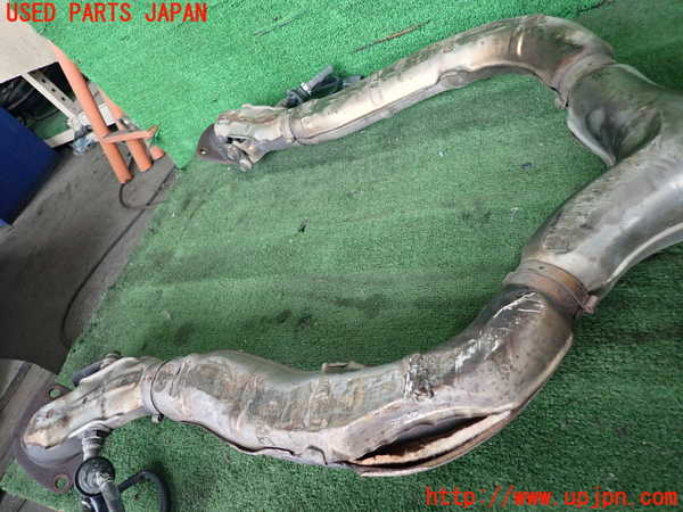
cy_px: 256
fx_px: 493
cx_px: 342
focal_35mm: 25
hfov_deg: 69.4
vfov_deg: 54.9
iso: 500
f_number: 2
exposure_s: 1/125
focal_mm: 4.5
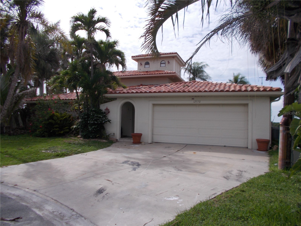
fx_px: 226
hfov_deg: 67.3
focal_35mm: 26
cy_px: 113
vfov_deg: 53.1
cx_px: 150
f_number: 8
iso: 80
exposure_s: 1/250
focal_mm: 4.6
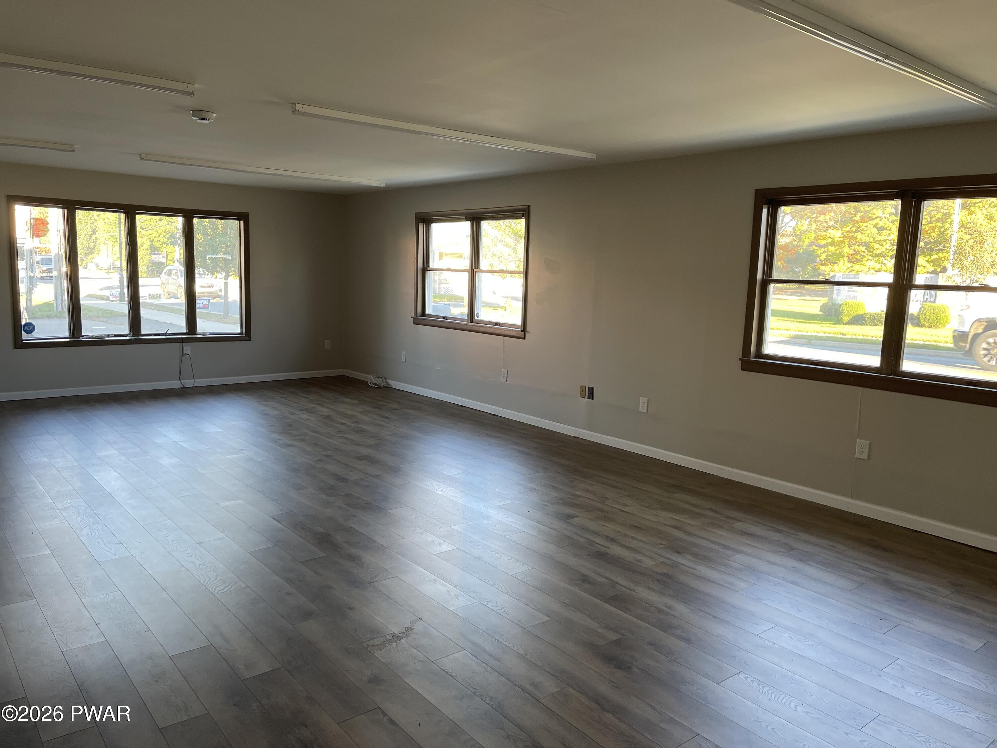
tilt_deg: -8.9
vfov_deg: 54.9
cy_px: 374
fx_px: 720
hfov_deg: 69.4
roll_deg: -2.2
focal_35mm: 25
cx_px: 498
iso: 100
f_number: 1.6
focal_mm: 5.1
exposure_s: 1/121
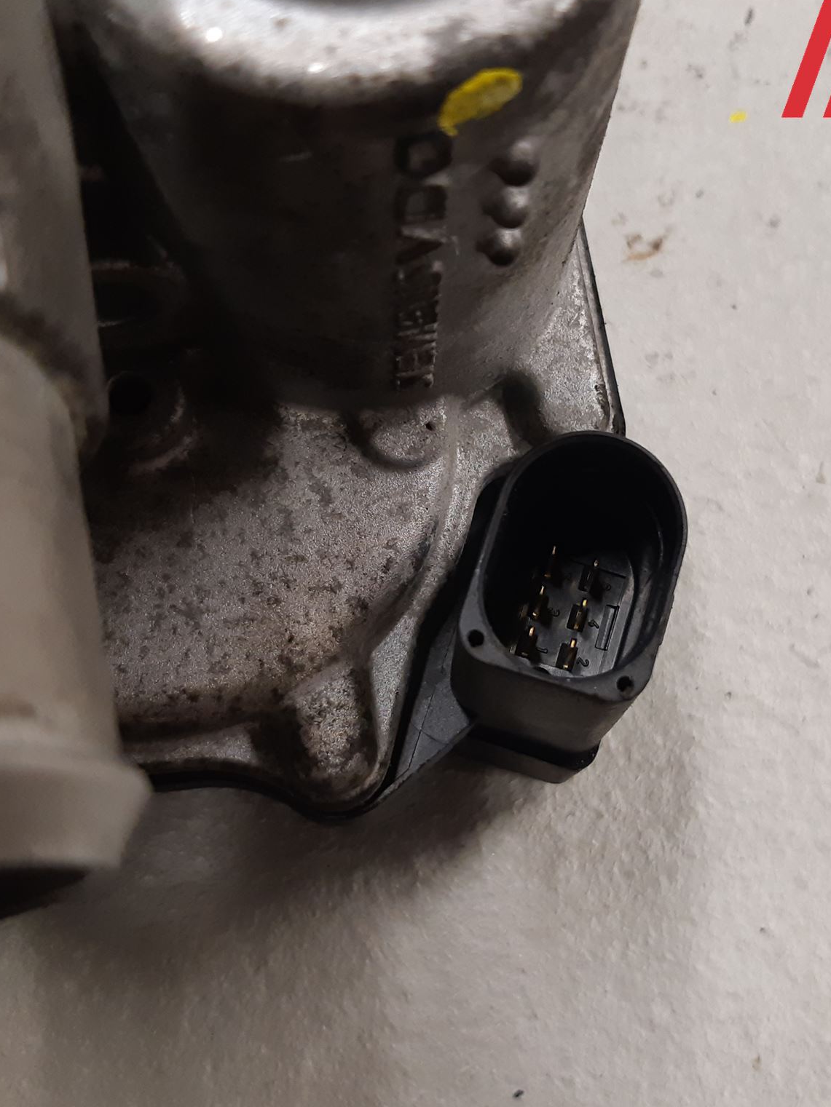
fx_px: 1120
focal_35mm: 35
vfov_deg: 52.6
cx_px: 483
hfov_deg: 40.6
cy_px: 554
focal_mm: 3.93
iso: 160
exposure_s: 1/50
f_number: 1.7
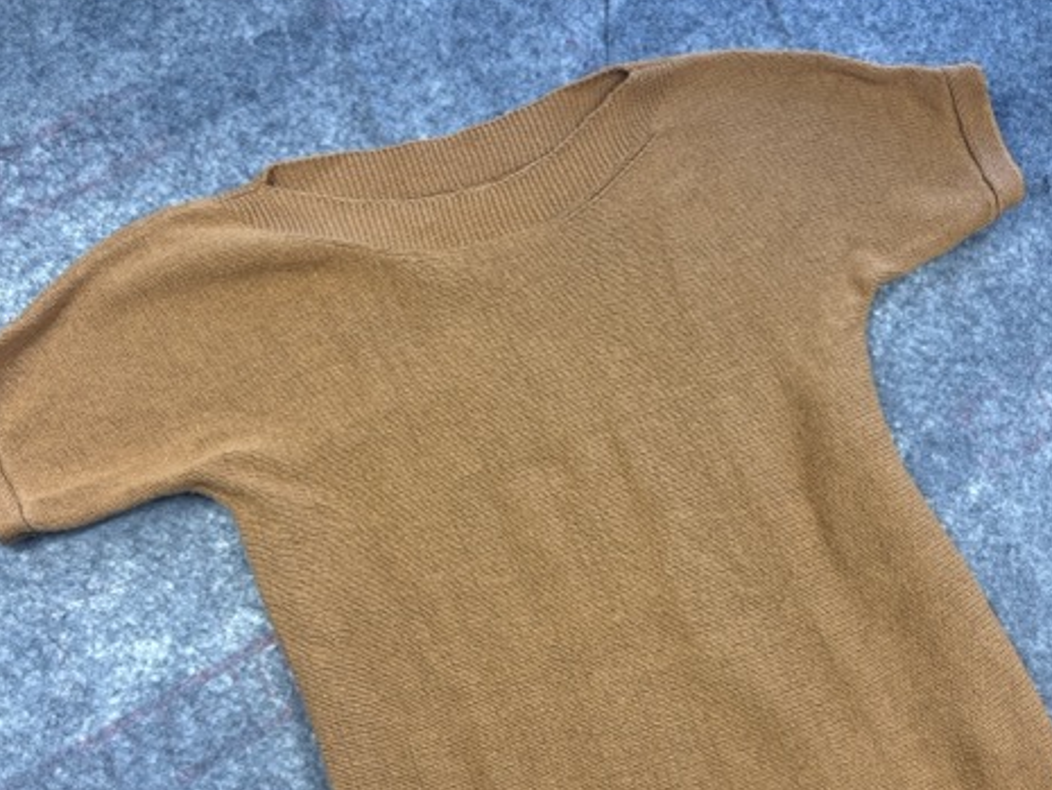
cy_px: 473
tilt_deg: -54.3
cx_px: 529
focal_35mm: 33
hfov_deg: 55.3
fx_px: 1003
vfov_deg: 42.8
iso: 64
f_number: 1.78
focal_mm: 6.76
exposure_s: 1/100
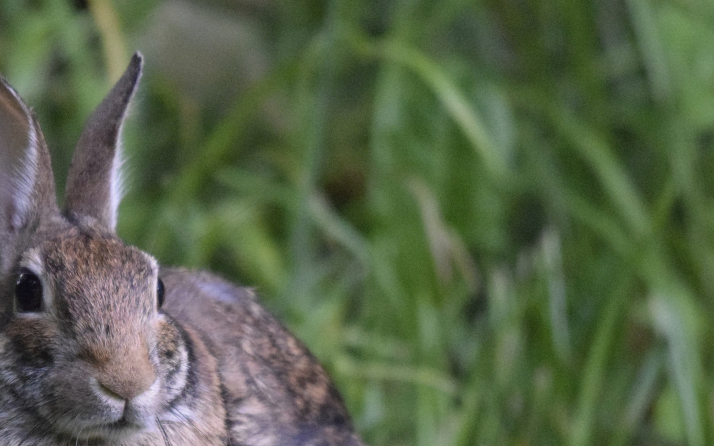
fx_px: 20138
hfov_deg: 2.0
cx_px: 153
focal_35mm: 1035
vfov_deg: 1.3
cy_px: 362
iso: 10000
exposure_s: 1/640
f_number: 5.6
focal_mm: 400
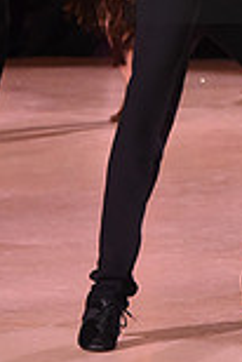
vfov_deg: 6.4
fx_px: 3219
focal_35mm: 320
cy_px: -54
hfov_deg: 4.3
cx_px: 450
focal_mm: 85
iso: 2500
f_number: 5.6
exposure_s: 1/320
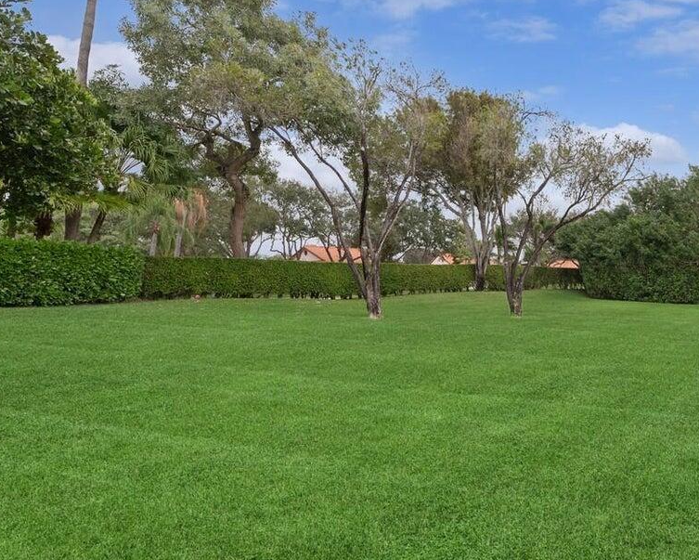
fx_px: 476
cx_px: 572
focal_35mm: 23
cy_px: 280
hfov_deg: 65.2
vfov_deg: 60.9
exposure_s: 1/20
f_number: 8
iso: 100
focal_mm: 12
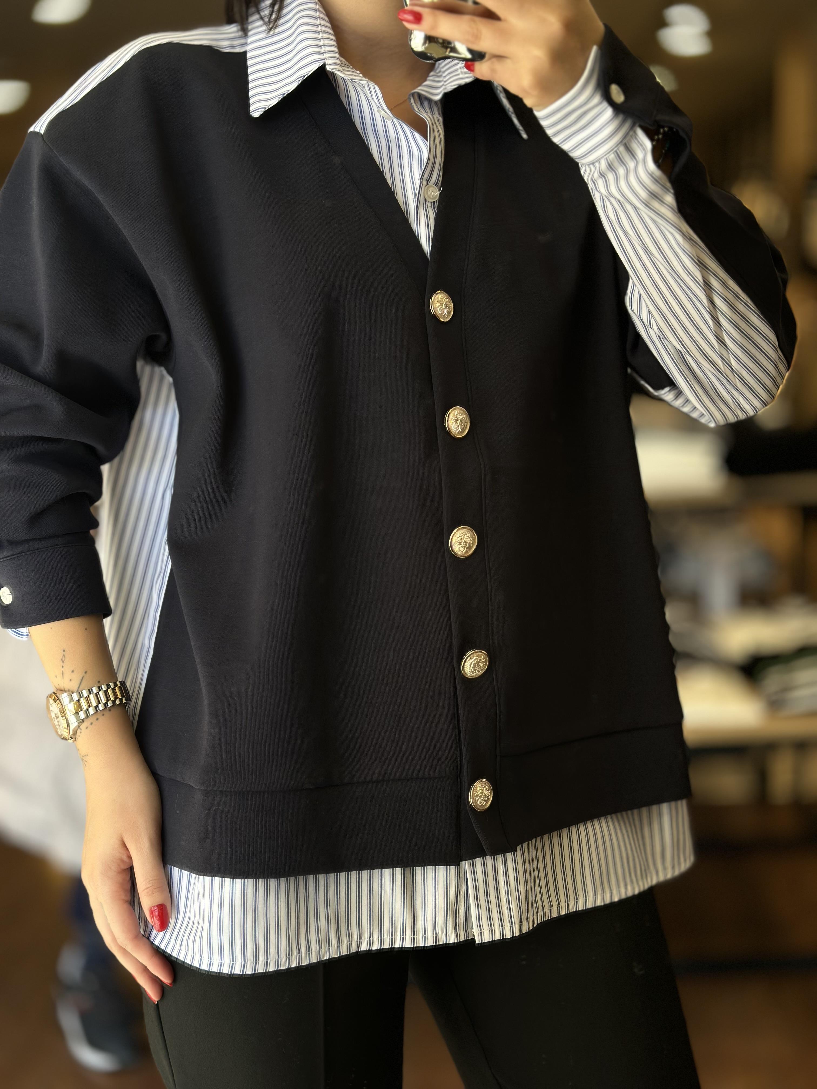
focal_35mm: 48
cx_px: 408
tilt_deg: -39.5
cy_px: 544
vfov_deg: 39.7
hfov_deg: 30.3
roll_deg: +4.2
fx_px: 1511
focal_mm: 6.86
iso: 80
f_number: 1.78
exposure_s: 1/214
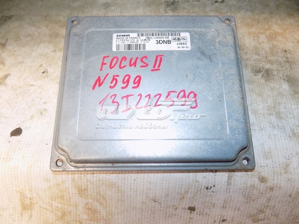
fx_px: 199
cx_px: 150
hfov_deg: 73.9
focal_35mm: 23
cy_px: 112
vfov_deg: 58.9
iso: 280
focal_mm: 4
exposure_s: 1/30
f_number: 3.1
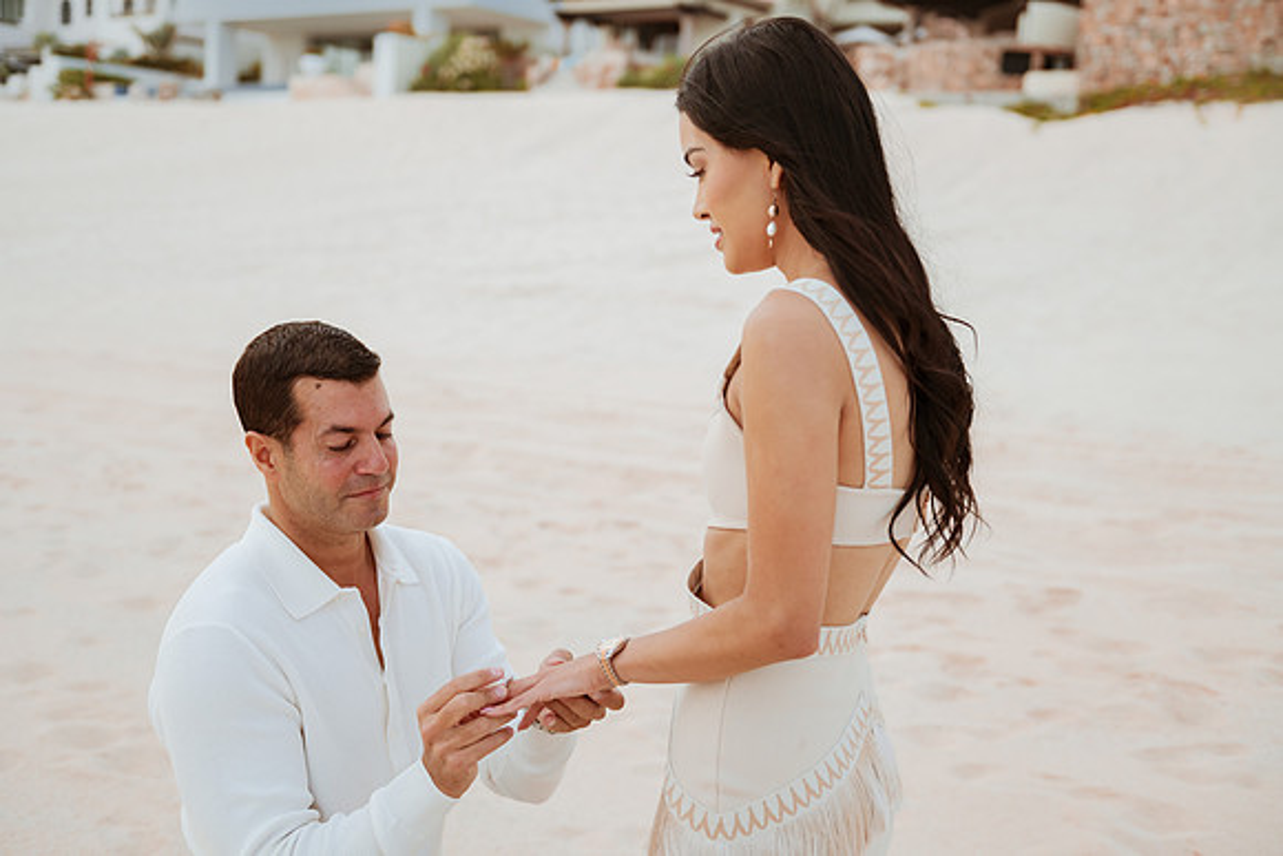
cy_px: 428
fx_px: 1426
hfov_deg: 48.4
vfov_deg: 33.4
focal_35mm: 40
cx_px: 642
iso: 250
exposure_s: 1/4000
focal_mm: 40
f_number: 2.8
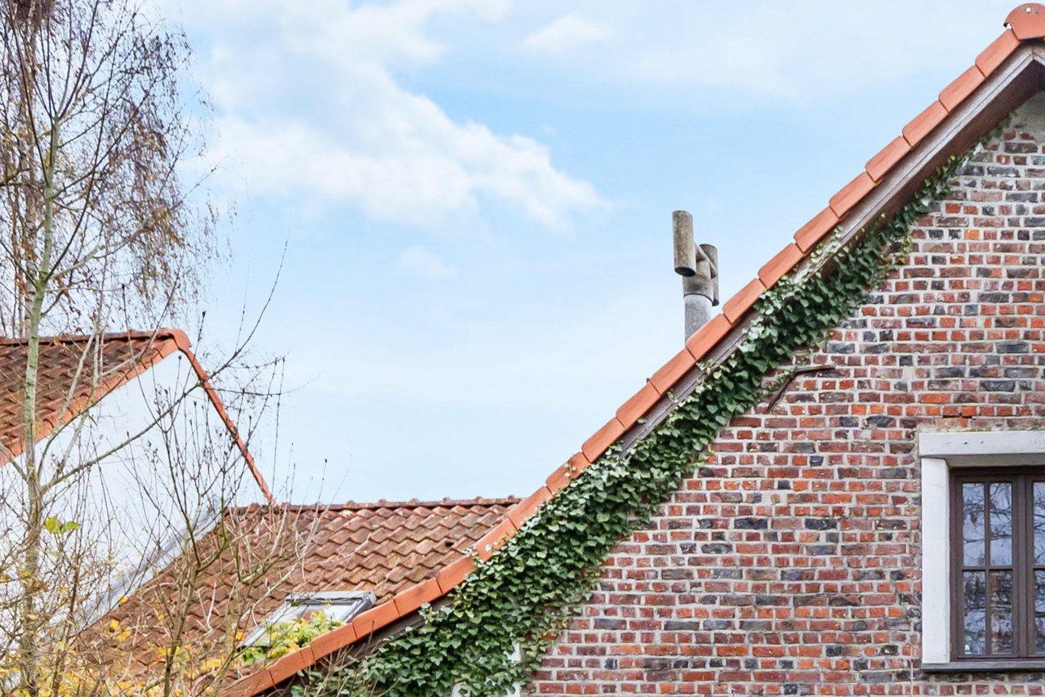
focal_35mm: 48
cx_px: 1255
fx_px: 1393
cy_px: 1074
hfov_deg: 33.4
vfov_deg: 22.5
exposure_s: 1/125
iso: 320
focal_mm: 12
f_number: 4
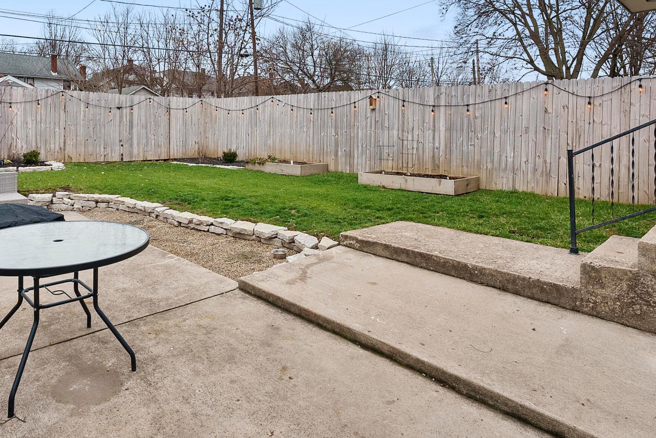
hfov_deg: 72.6
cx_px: 249
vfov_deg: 51.7
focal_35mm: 24
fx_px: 437
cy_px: 132
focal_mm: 14
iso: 640
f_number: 9
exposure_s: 1/200
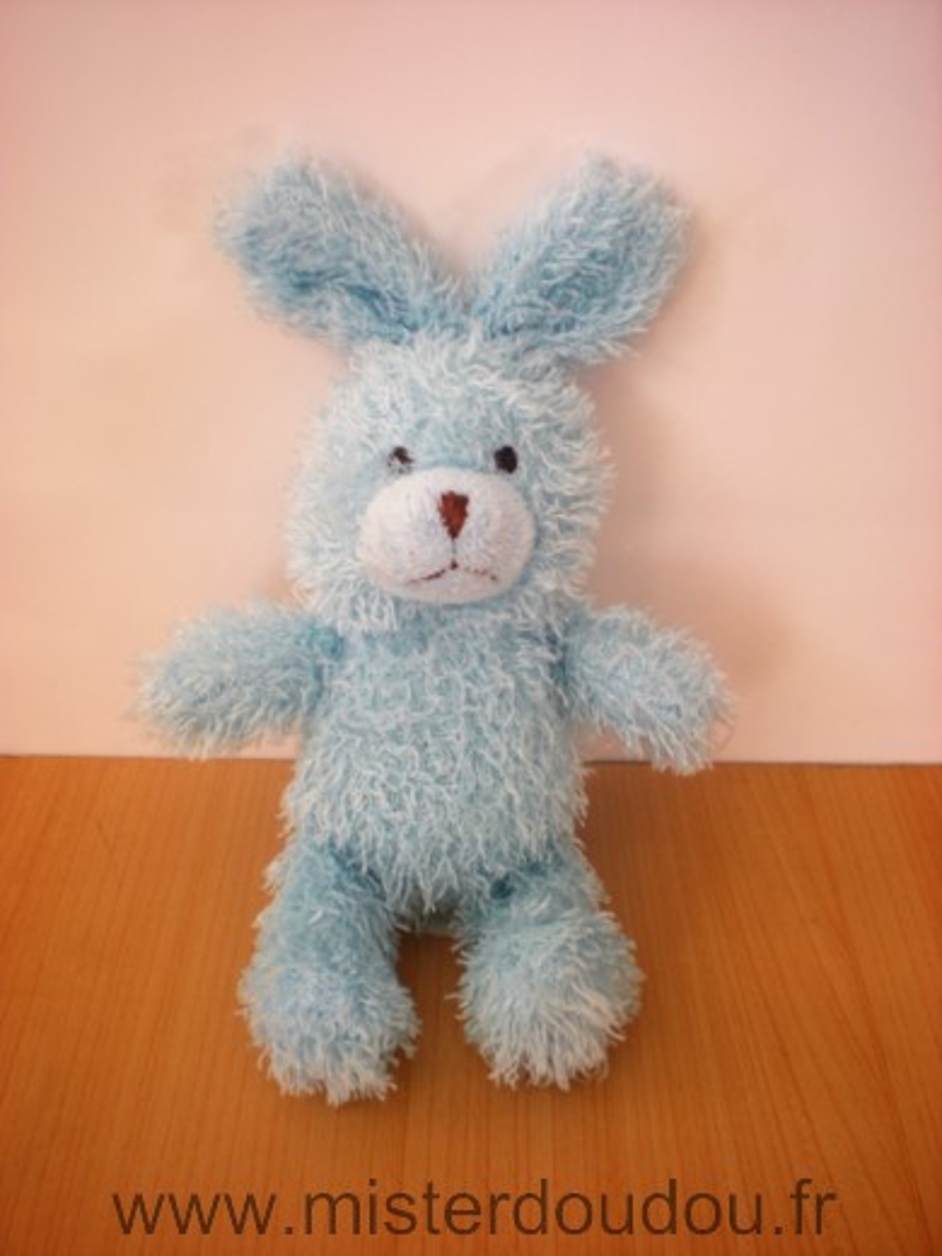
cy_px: 628
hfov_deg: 37.7
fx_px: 1379
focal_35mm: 38
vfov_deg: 49.0
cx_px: 471
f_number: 3.1
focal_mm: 6.3
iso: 64
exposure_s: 1/54.6
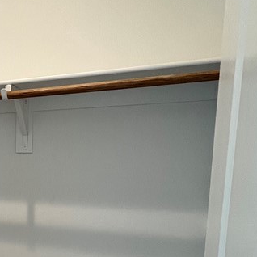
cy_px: 195
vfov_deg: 43.4
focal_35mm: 37
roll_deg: +1.3
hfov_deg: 36.6
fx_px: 311
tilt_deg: -7.7
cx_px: -37
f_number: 1.8
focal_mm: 1.57
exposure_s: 1/120
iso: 160
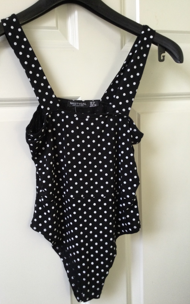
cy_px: 152
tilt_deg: -8.1
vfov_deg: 58.1
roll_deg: +1.0
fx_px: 273
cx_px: 78
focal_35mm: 33
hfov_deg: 38.2
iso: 40
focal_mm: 3.3
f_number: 2.4
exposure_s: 1/33
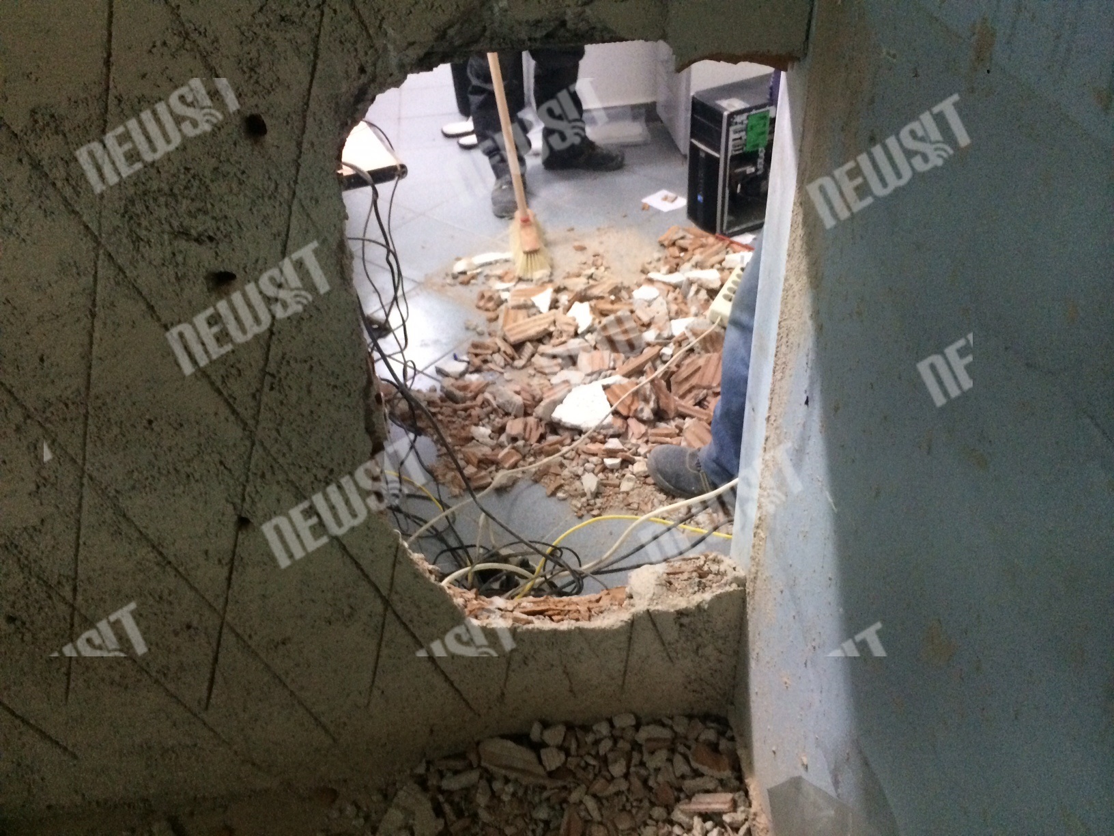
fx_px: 965
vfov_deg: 46.8
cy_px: 418
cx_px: 557
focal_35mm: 30
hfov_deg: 60.0
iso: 250
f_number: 2.2
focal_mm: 4.12
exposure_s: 1/30
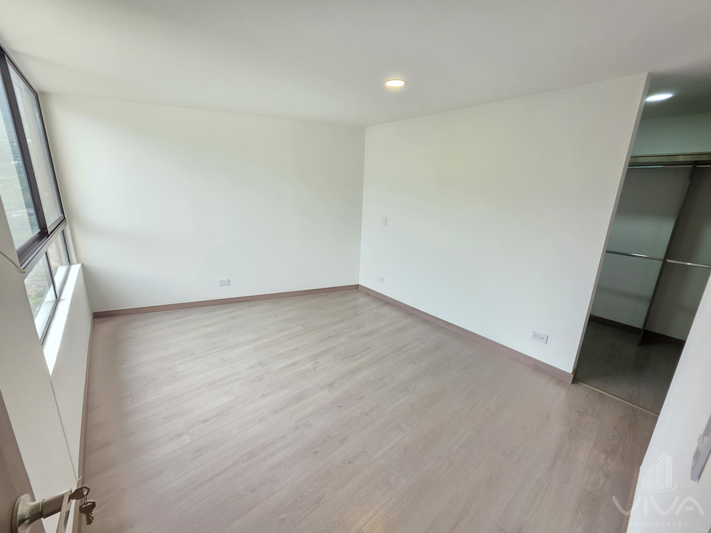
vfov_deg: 89.9
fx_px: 267
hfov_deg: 106.2
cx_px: 356
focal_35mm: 13
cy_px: 266
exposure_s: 1/120
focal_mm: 2.2
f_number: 1.9
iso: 100
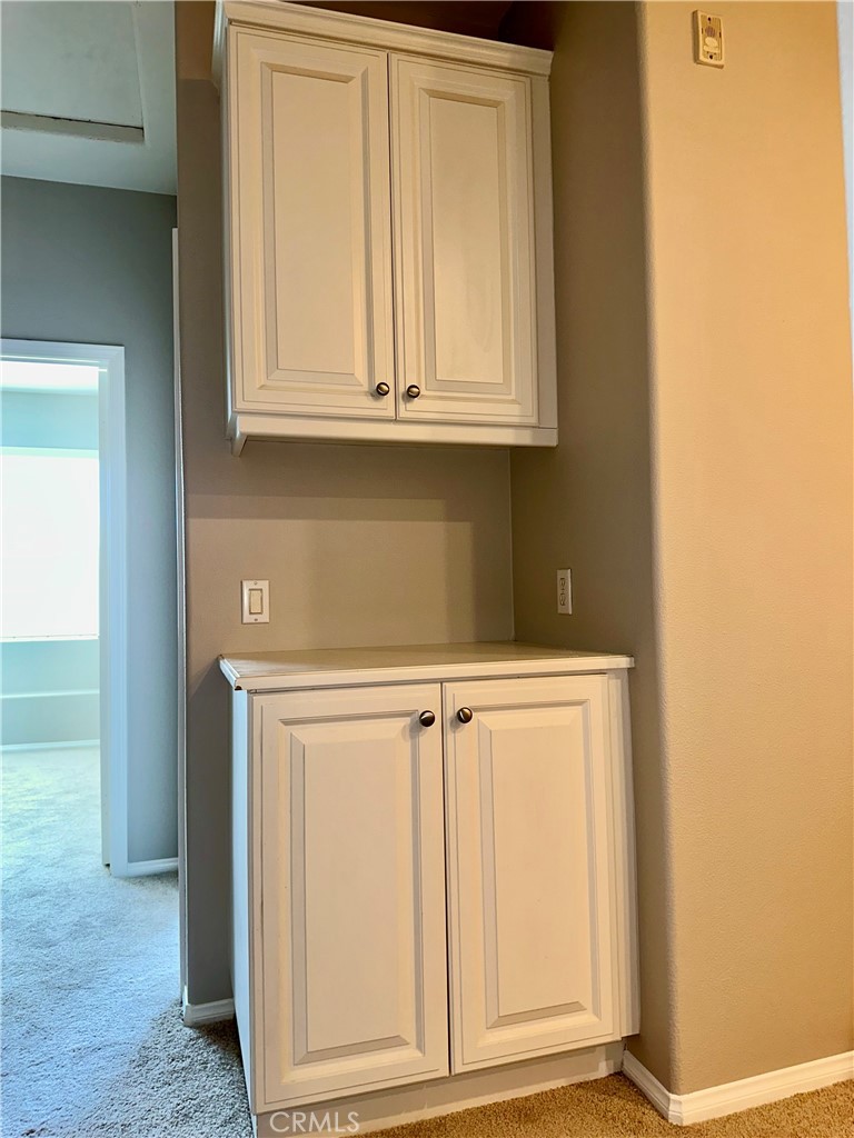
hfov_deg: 56.8
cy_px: 569
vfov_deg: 71.6
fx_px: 789
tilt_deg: +2.5
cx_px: 427
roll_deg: +1.5
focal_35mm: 24
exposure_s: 1/30
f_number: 1.78
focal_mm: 6.86
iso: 64
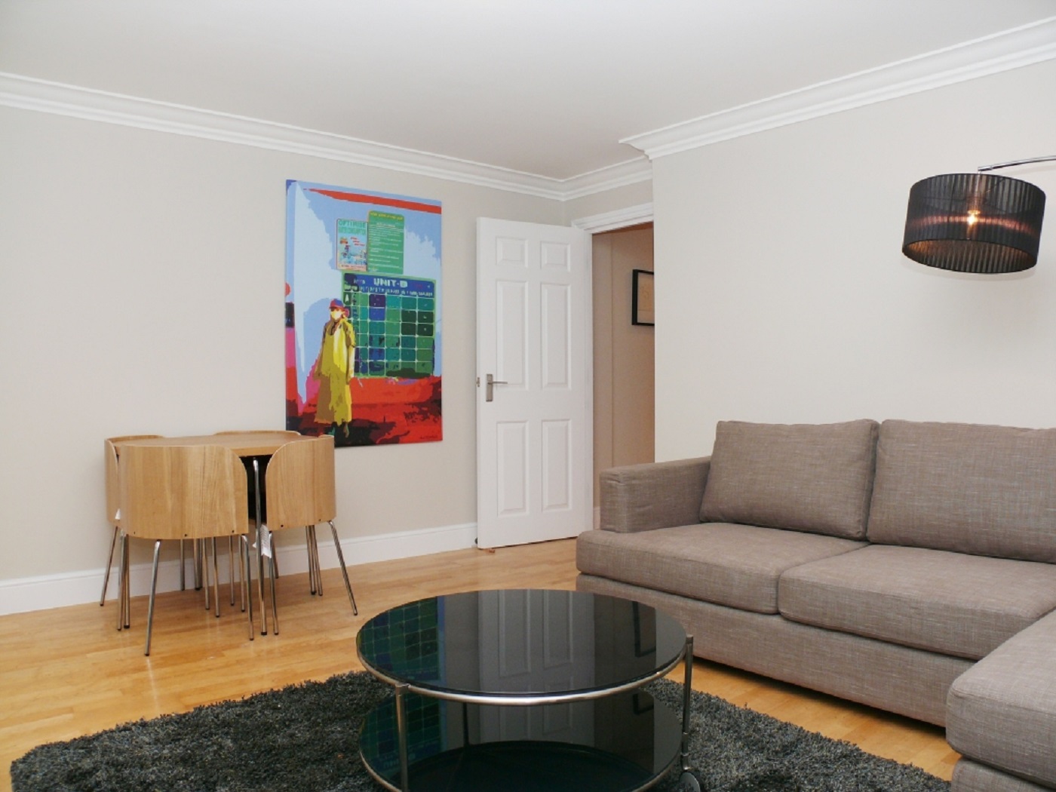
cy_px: 396
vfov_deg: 40.7
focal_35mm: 35
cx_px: 528
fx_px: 1068
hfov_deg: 52.6
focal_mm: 7.4
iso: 100
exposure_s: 1/30
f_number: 4
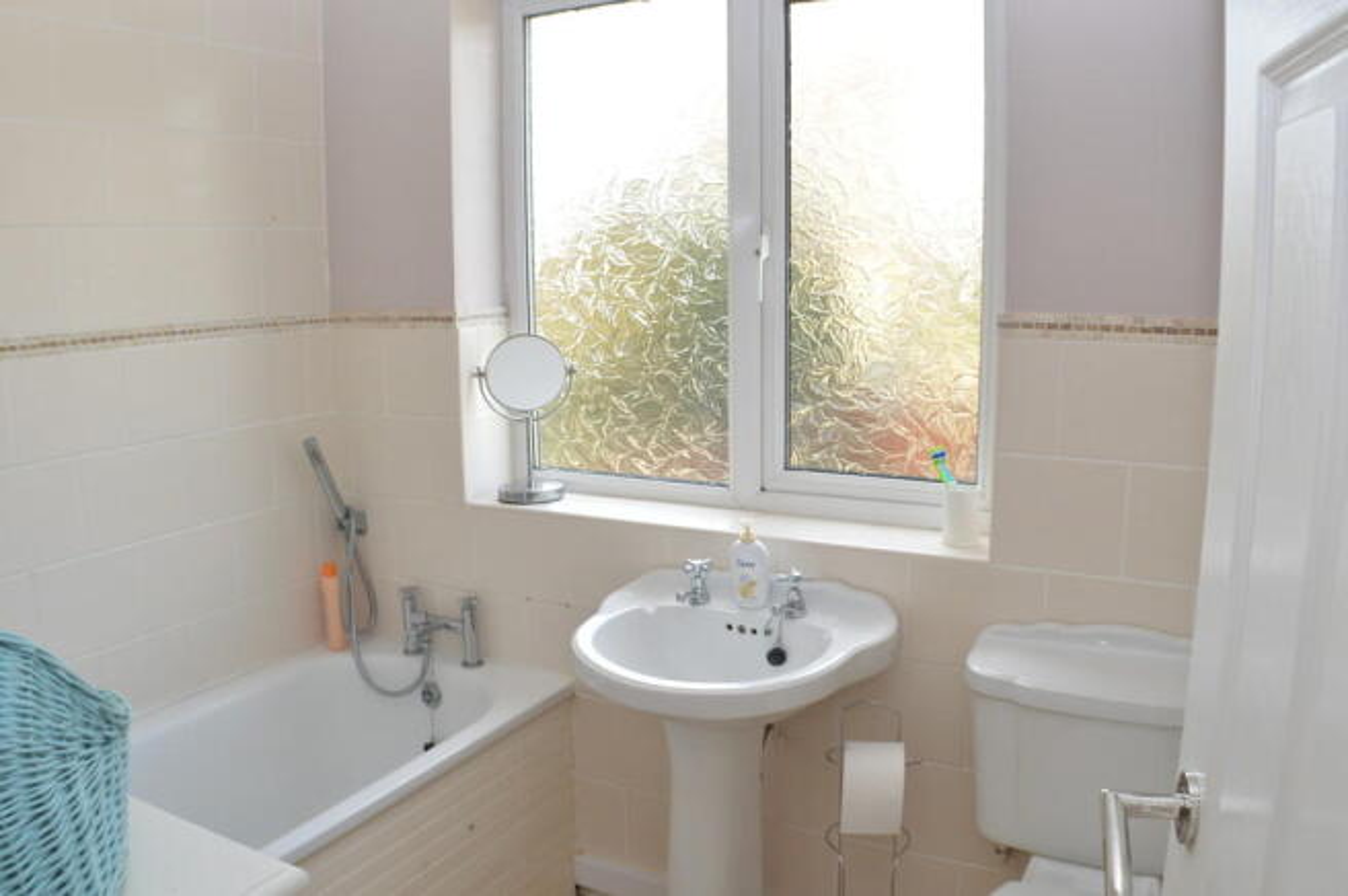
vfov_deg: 36.8
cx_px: 674
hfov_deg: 53.2
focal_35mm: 36
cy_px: 448
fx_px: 1347
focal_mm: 24
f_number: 8
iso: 200
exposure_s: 1/30
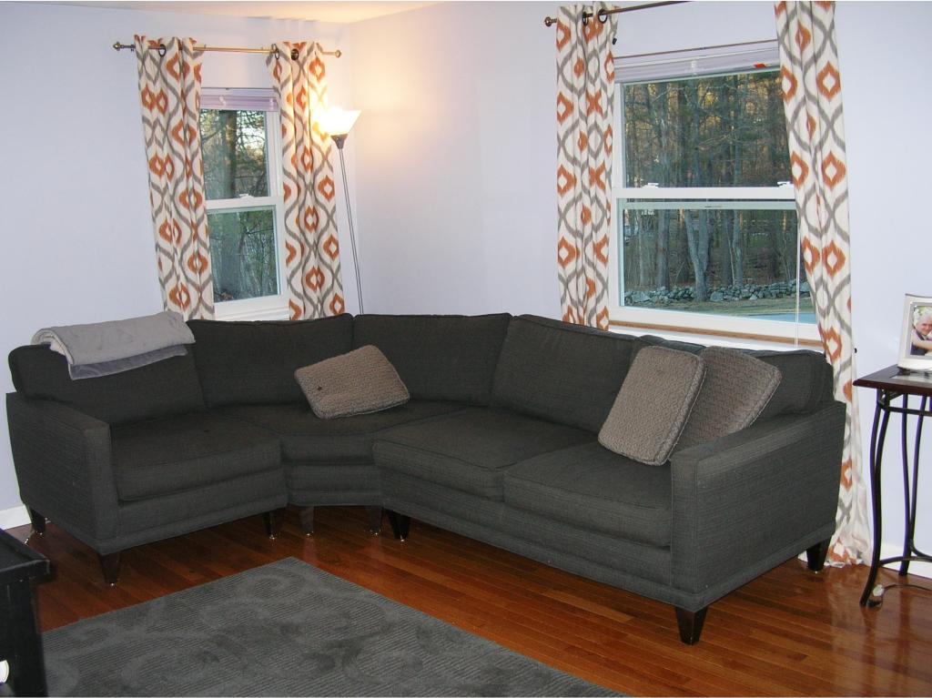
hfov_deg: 51.4
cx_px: 466
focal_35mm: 36
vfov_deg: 39.6
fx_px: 969
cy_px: 349
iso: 62
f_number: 2.7
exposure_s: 1/60.1
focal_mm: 6
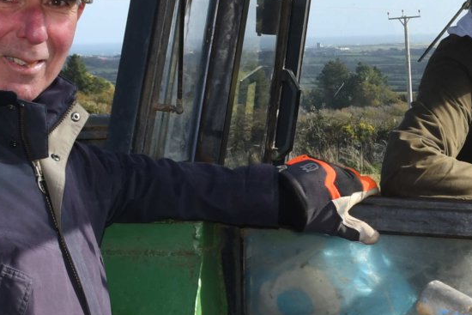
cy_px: 314
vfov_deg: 10.2
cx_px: 566
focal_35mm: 134
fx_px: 1757
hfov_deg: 14.8
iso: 400
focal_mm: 24
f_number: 11
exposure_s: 1/250
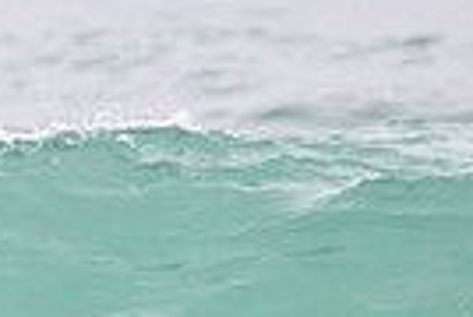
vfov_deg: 0.4
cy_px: 410
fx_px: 45430
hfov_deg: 0.6
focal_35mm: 3450
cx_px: -71
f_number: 11
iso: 1600
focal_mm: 800
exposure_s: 1/2000
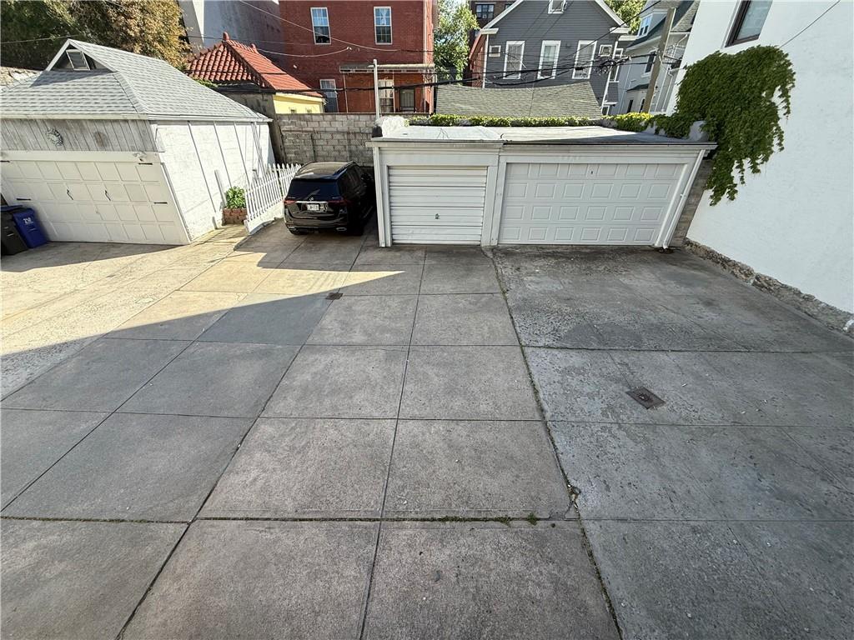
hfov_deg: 102.1
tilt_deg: -30.3
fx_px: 345
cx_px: 427
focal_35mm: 14
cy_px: 320
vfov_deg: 85.7
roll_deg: +0.1
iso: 64
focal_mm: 2.22
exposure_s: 1/789
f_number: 2.2
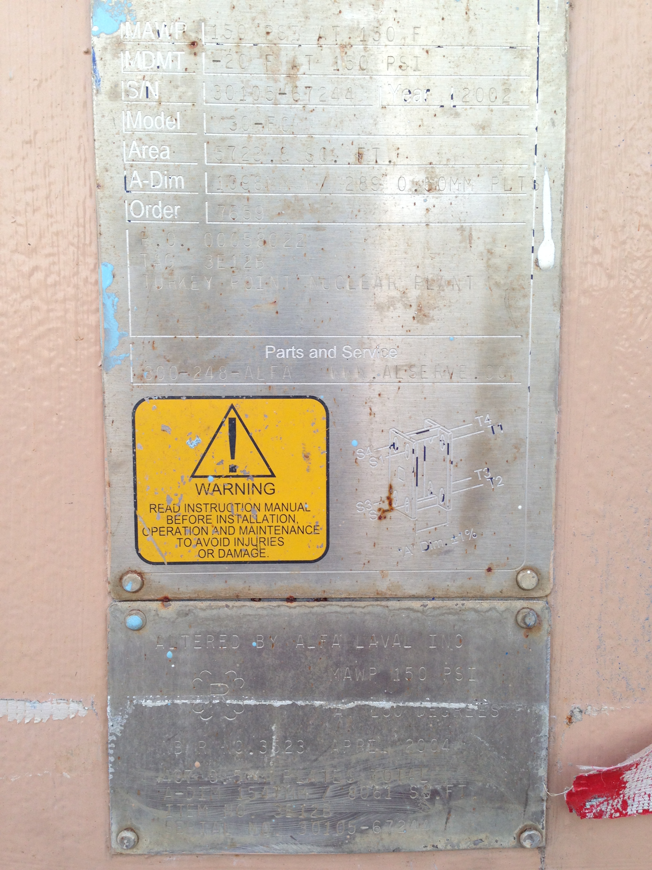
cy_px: 435
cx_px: 326
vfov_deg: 55.4
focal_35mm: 33
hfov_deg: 42.9
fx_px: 829
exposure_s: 1/60
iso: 64
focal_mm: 4.13
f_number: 2.4
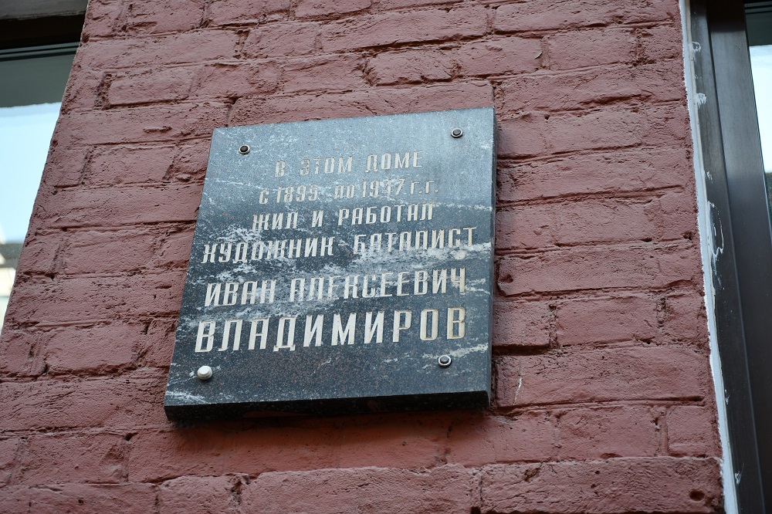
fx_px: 1672
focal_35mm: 78
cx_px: 386
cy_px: 257
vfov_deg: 17.5
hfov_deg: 26.0
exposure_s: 1/250
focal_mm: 52
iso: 320
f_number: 5.6
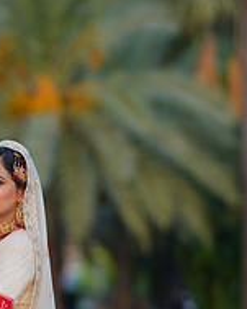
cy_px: 314
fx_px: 2241
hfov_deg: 6.3
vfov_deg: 7.9
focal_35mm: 245
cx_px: -24
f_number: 1.4
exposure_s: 1/400
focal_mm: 85
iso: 50
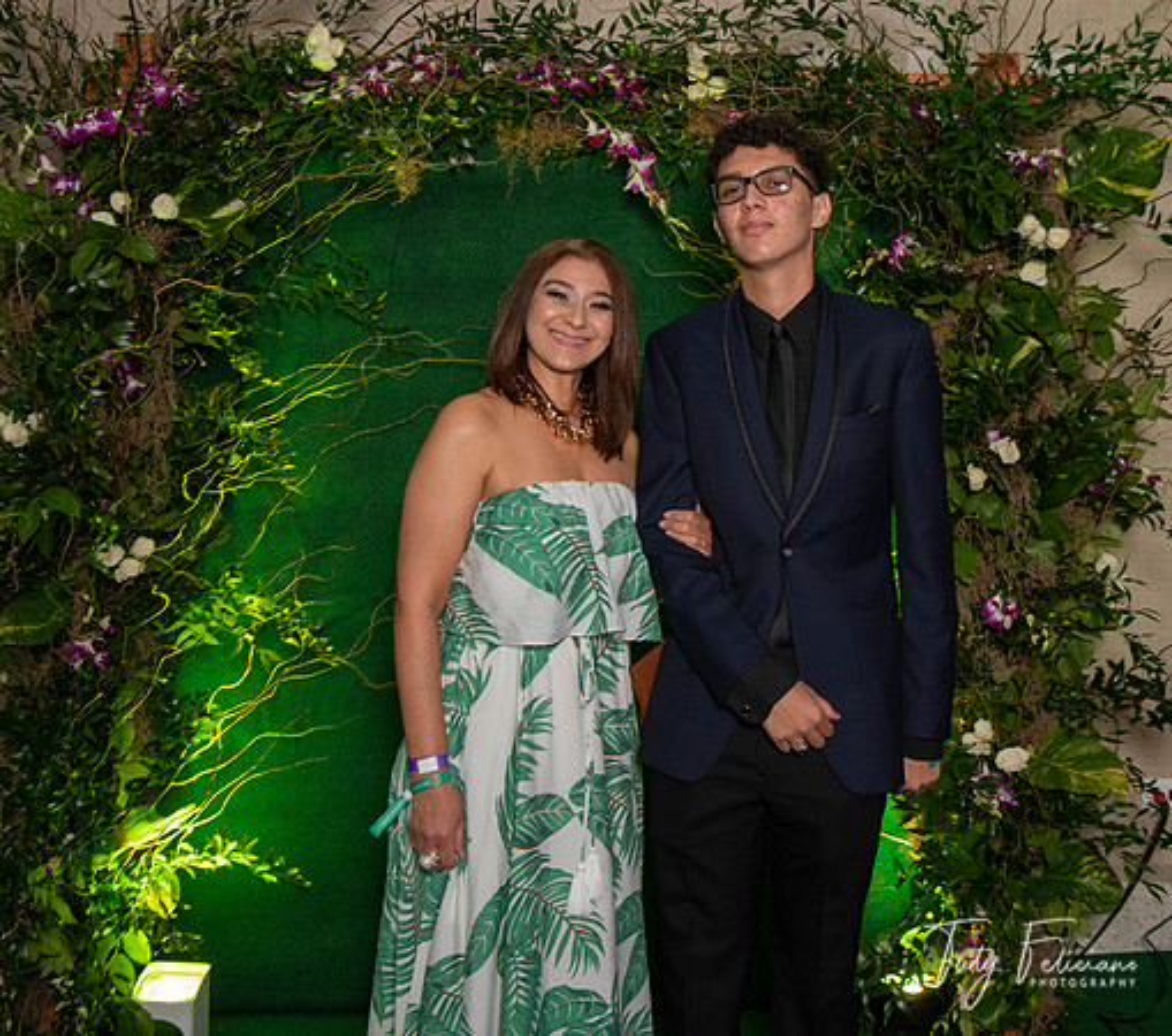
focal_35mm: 45
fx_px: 1615
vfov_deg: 35.4
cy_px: 414
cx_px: 724
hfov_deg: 39.7
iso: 500
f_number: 4.5
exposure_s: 1/50
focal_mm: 30
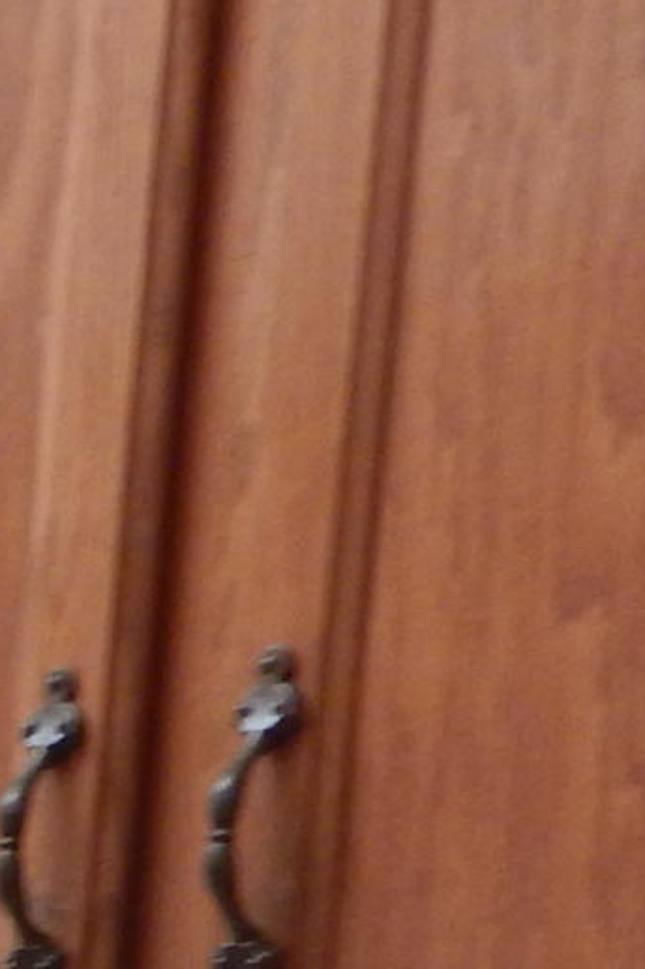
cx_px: -1350
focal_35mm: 151
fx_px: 4063
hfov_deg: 7.8
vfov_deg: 12.5
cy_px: 1728
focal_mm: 4.5
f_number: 3.4
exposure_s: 1/30
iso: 200
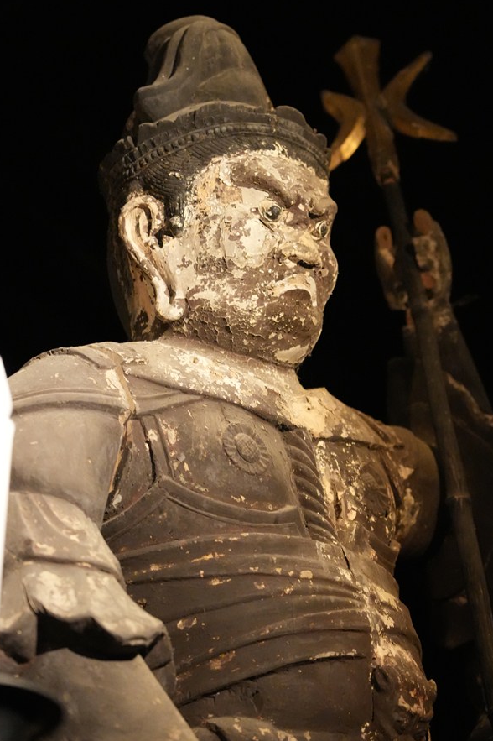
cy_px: 326
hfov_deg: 12.6
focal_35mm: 109
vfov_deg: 18.8
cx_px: 262
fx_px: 2241
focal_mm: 94
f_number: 4
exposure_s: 1/50
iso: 12800
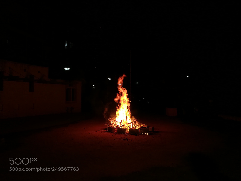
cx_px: 120
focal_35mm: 26
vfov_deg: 53.1
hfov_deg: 67.3
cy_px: 90
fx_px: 181
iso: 100
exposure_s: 1/100
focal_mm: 3.83
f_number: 2.2
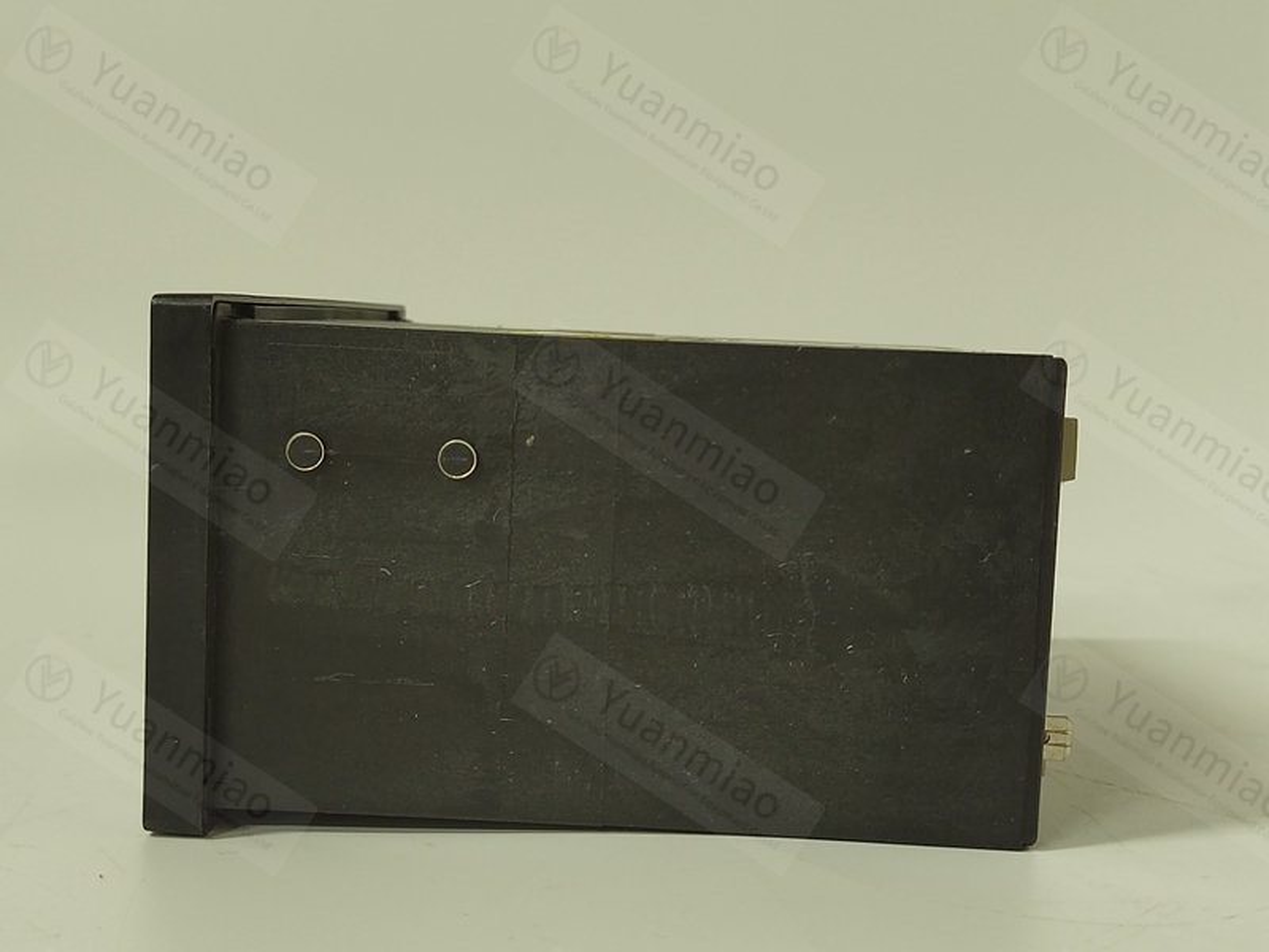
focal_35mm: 46
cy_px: 476
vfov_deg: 31.5
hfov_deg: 41.2
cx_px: 634
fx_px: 1686
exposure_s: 1/100
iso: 2019
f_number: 1.9
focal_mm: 5.52
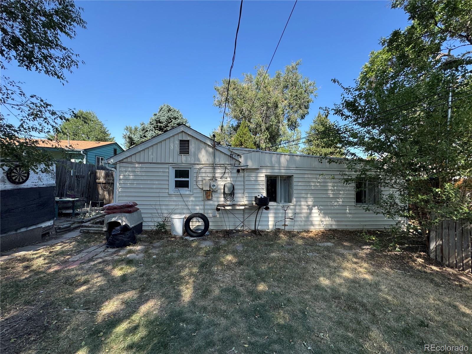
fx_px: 191
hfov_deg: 102.1
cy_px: 177
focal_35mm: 14
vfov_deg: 85.7
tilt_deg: +1.9
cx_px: 236
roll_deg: -1.6
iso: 40
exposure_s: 1/548
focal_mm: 2.22
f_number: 2.2
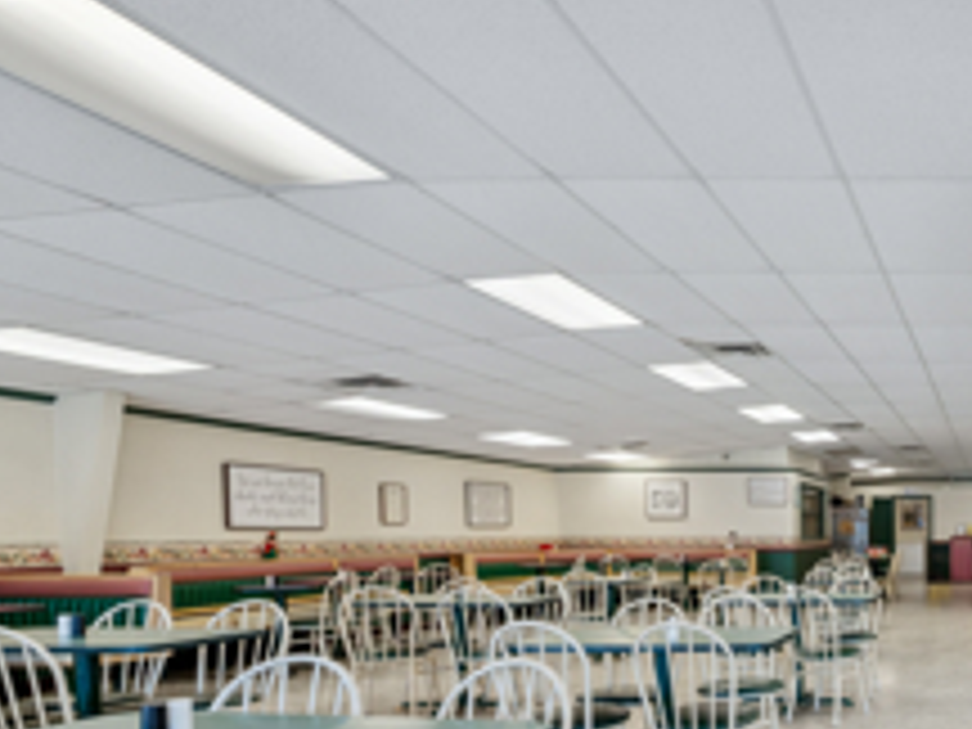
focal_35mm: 28
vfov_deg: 46.7
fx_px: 786
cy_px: 598
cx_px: 1006
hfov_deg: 49.5
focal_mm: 14
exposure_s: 1/50
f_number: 9
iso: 400
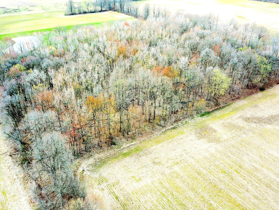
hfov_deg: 55.3
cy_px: 90
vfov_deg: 42.8
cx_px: 135
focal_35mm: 33
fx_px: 266
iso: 100
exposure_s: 1/420
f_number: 2.2
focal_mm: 4.73
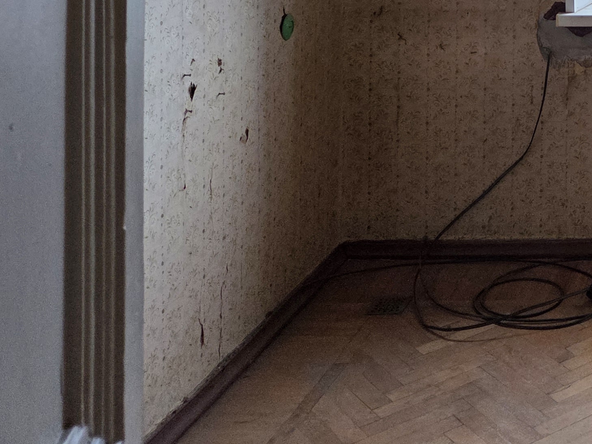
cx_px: 772
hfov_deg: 26.1
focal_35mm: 63
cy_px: -164
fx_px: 1077
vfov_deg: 20.8
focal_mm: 5.4
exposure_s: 1/100
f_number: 1.8
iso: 125
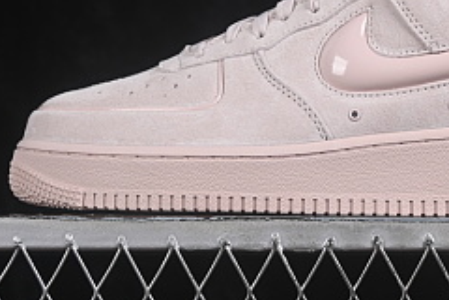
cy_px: 23
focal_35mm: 156
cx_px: 352
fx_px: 1946
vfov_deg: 8.8
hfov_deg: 13.1
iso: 160
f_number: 8
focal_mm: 50
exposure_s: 1/80
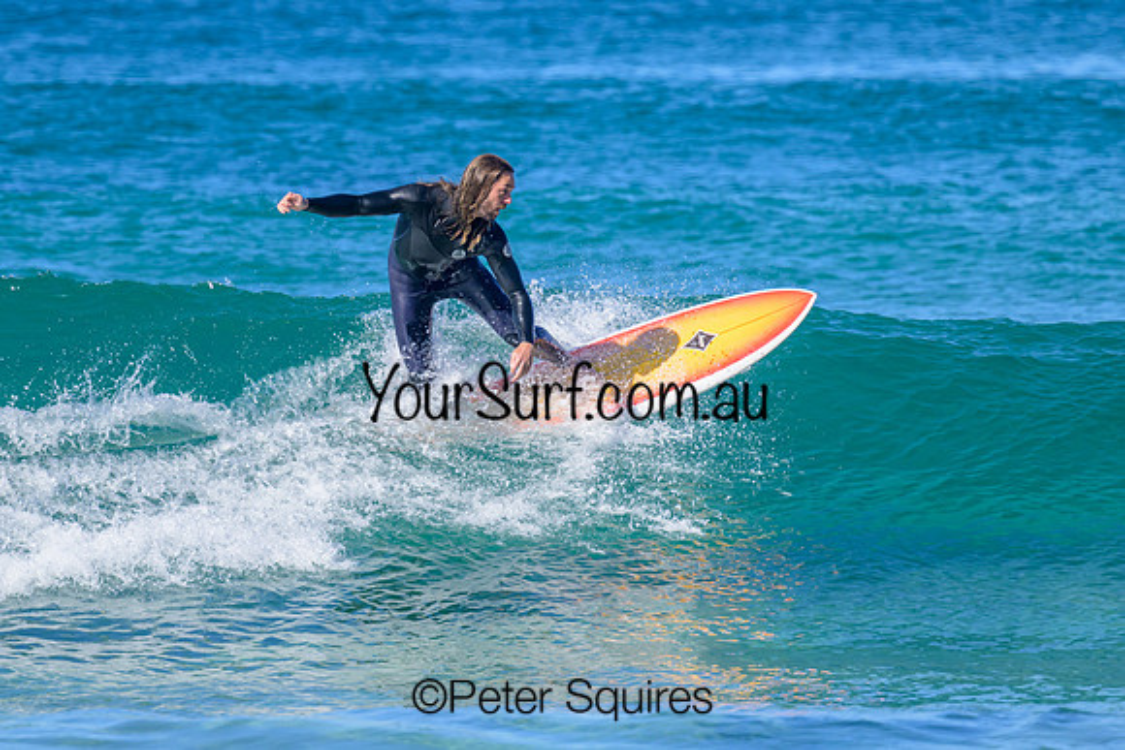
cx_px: 468
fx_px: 24072
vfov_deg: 1.8
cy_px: 306
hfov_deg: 2.7
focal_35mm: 770
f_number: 8
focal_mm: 560
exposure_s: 1/1600
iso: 800
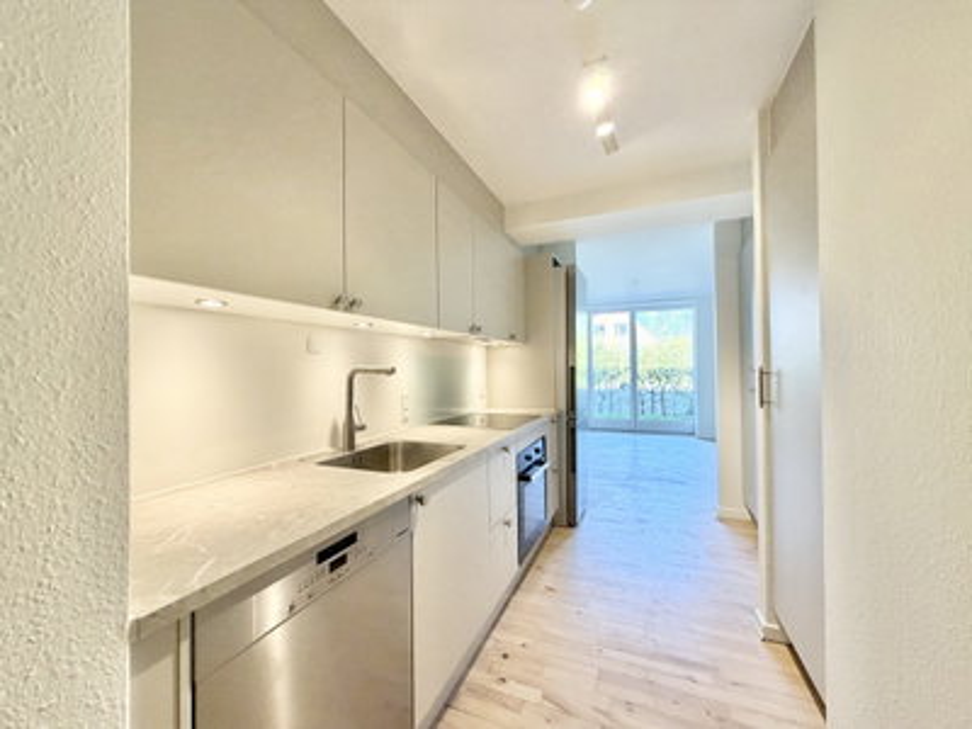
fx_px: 393
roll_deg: +0.9
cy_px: 364
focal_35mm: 14
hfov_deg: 102.1
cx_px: 486
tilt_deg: +0.0
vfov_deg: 85.7
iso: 200
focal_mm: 2.22
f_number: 2.2
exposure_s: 1/100
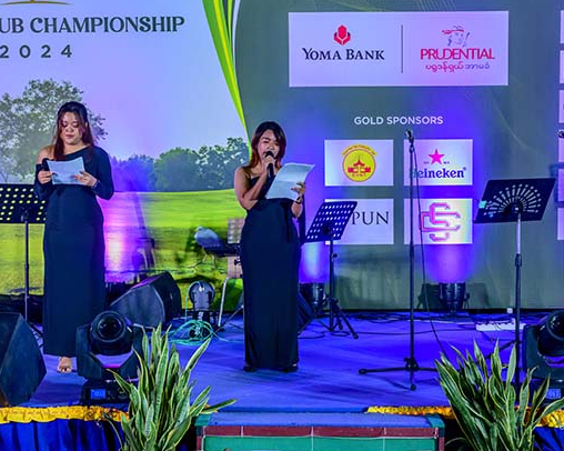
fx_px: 1185
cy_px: 243
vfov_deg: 21.5
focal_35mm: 71
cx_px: 296
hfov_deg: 26.8
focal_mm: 40
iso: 2000
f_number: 4
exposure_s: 1/250
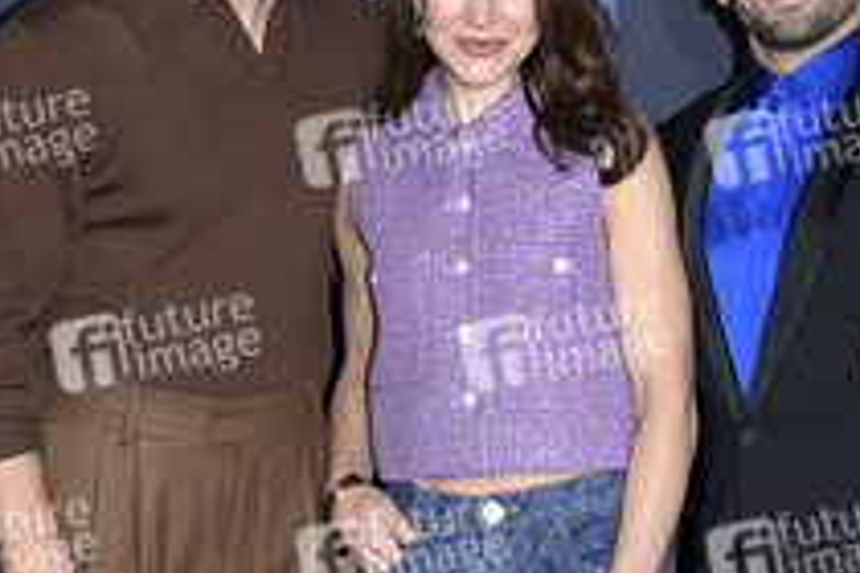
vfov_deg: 11.4
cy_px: 241
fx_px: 2866
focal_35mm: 120
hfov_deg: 17.1
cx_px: 457
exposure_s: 1/250
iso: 640
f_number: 5.6
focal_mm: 56
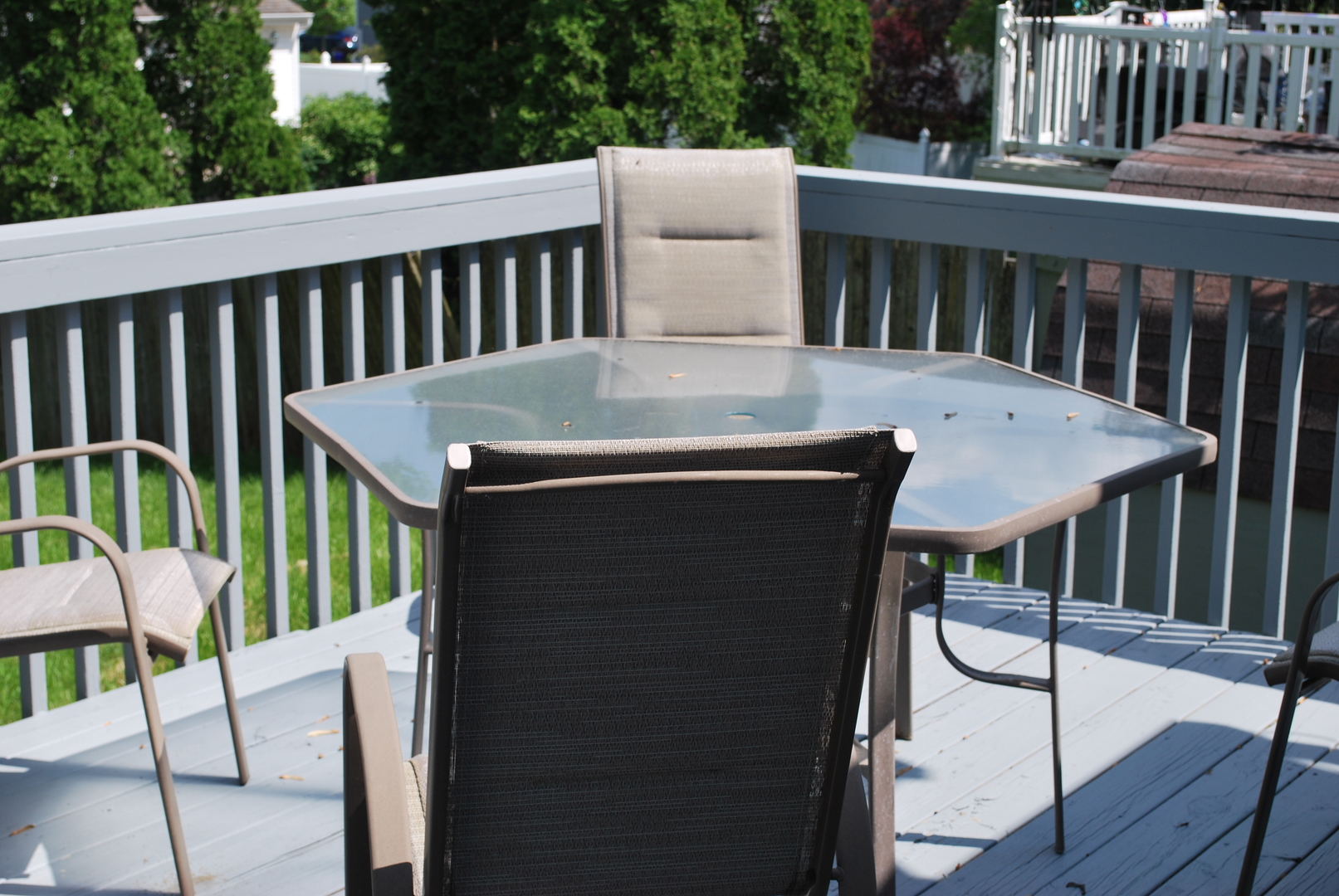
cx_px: 670
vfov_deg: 23.8
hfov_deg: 35.0
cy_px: 448
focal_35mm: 57
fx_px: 2123
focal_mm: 38
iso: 100
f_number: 7.1
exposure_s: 1/200
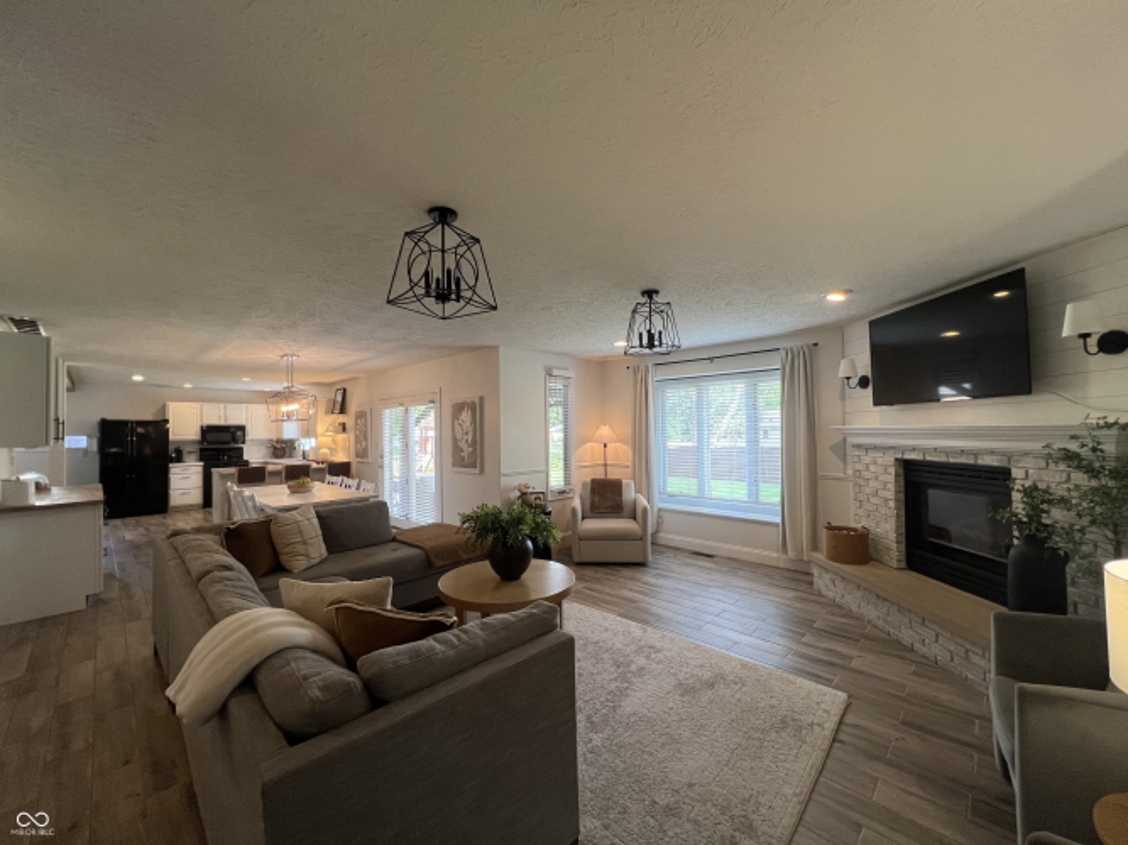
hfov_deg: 106.2
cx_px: 564
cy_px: 422
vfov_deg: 89.9
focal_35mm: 13
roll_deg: +0.1
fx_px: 424
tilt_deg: +0.4
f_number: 1.8
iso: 160
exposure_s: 1/120
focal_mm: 1.57
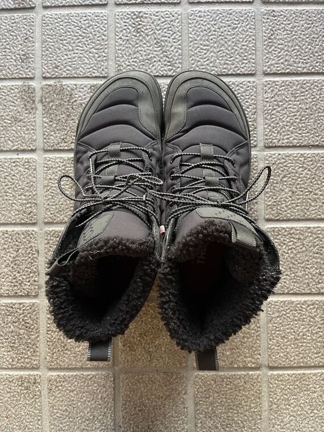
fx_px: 324
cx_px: 162
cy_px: 216
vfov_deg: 67.3
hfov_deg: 53.1
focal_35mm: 26
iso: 400
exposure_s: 1/60
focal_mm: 5.1
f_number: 1.6
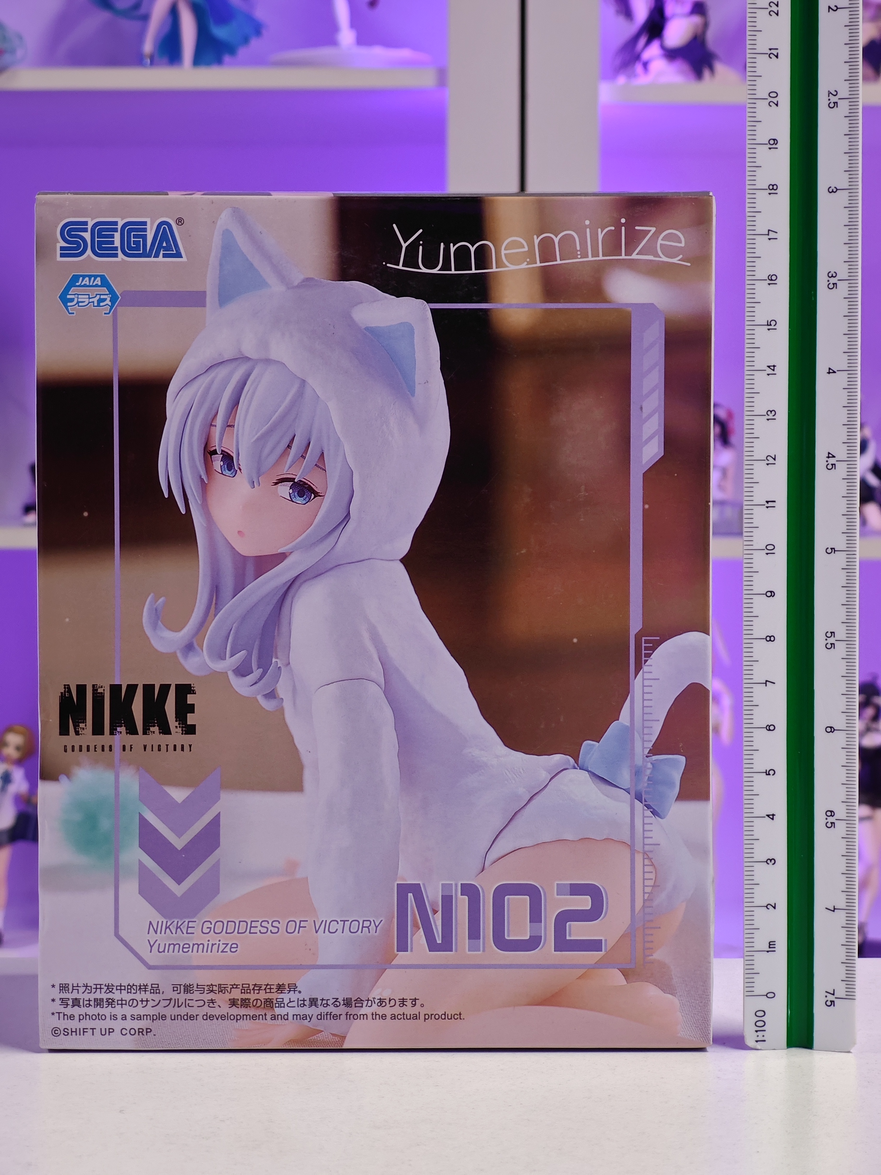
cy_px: 588
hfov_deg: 18.4
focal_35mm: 80
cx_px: 440
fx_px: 2715
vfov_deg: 24.4
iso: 400
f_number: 2.4
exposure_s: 1/17.6
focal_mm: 7.48
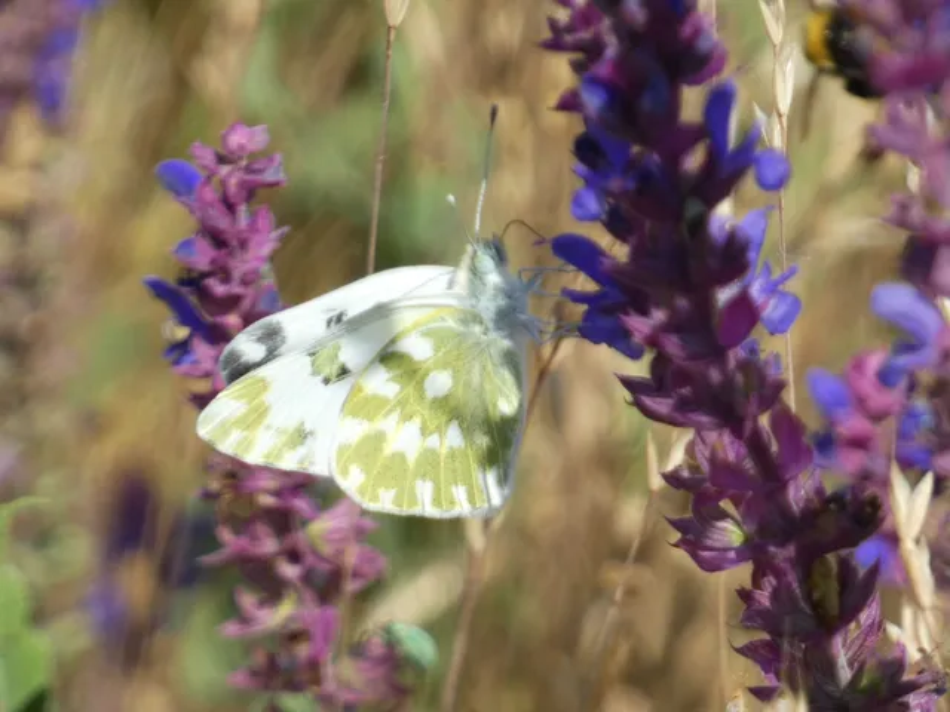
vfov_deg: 2.0
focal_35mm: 737
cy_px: 356
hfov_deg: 2.7
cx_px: 475
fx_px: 20226
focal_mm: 132.1
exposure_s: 1/125
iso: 80
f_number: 5.6
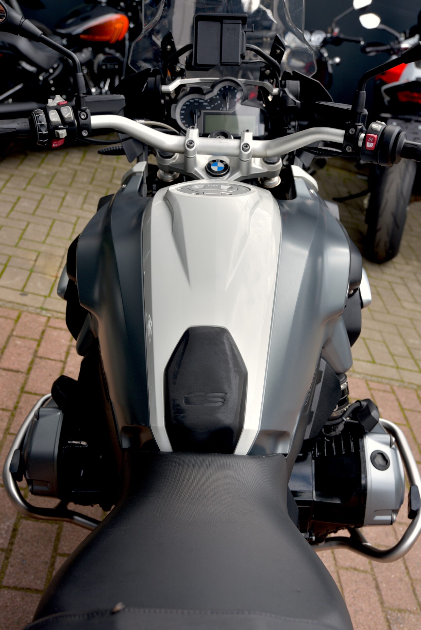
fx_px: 736
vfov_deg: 46.4
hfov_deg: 31.9
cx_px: 210
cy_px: 315
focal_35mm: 42
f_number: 7.1
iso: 200
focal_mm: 42
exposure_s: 1/200
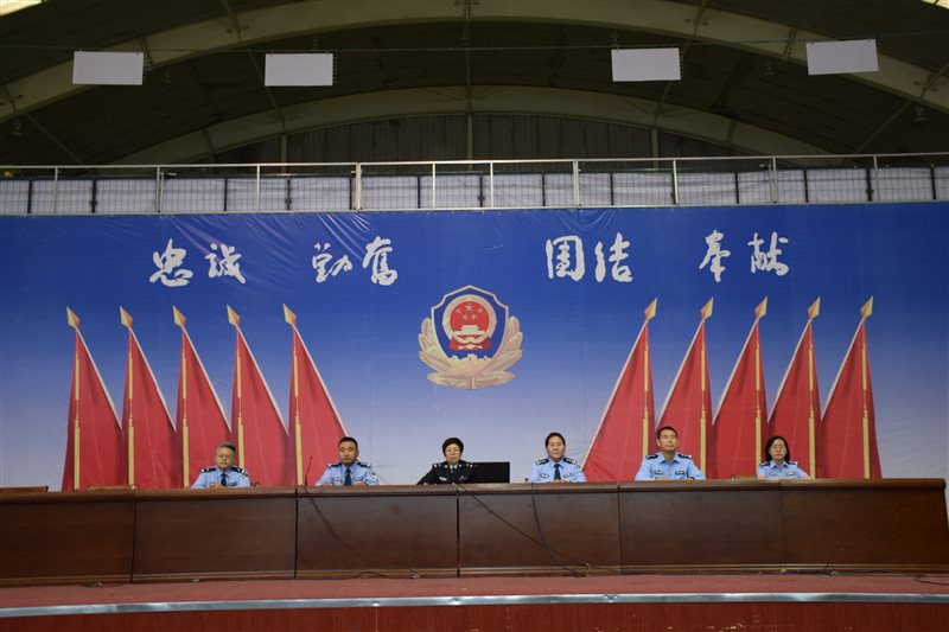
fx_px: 1028
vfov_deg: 34.2
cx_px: 474
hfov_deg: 49.6
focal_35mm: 39
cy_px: 316
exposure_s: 1/60
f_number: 3.8
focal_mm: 26
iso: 1100
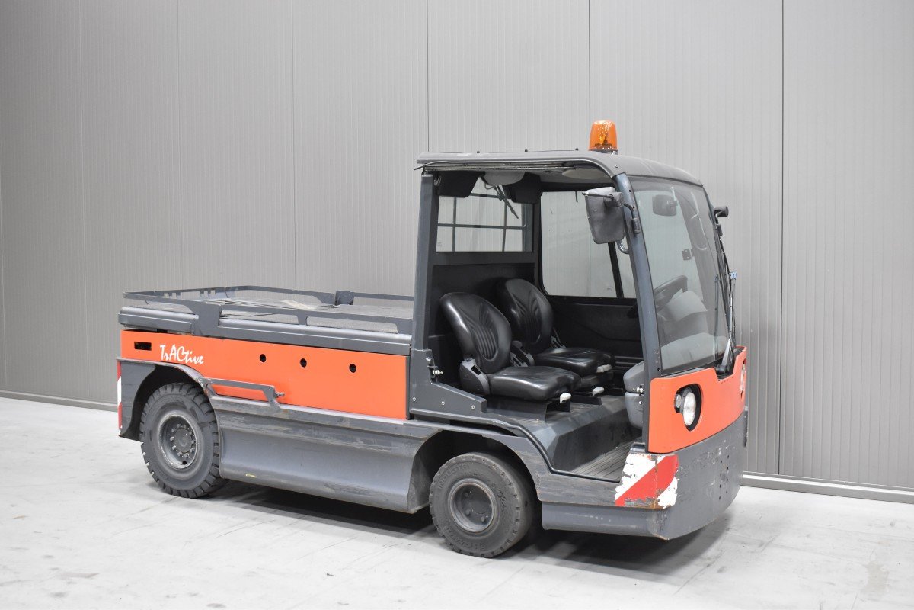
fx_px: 952
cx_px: 457
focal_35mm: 38
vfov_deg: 35.5
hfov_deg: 51.3
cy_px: 305
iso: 1600
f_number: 4.5
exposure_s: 1/25
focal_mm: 25
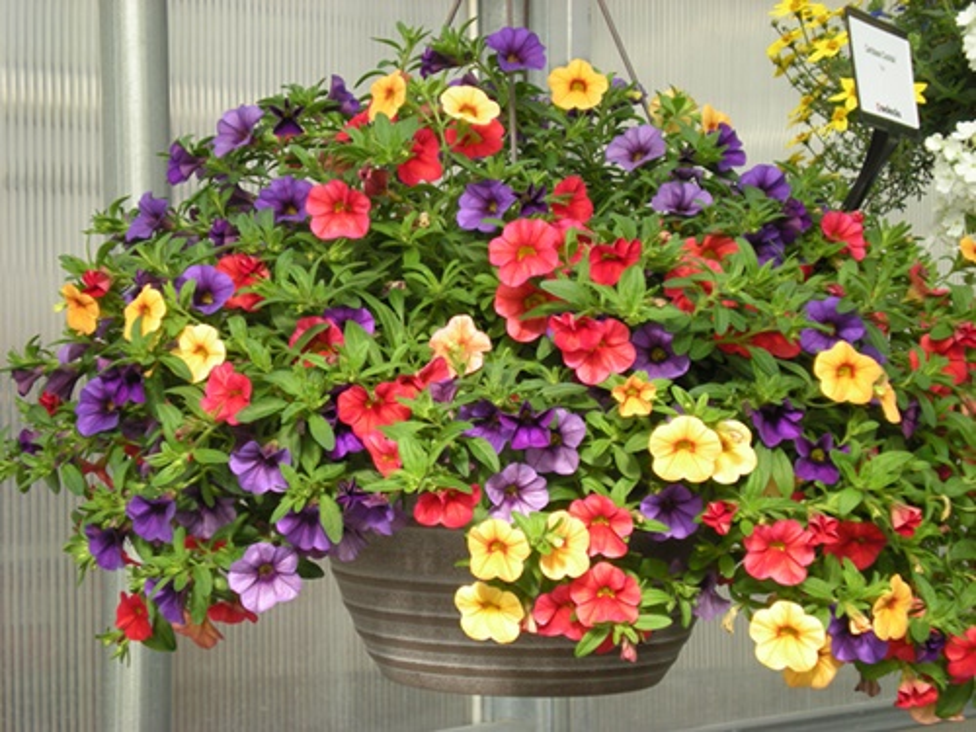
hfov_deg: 26.3
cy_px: 366
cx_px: 488
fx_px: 2086
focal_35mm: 74
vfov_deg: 19.9
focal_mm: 12.3
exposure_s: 1/125
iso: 130
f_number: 4.6
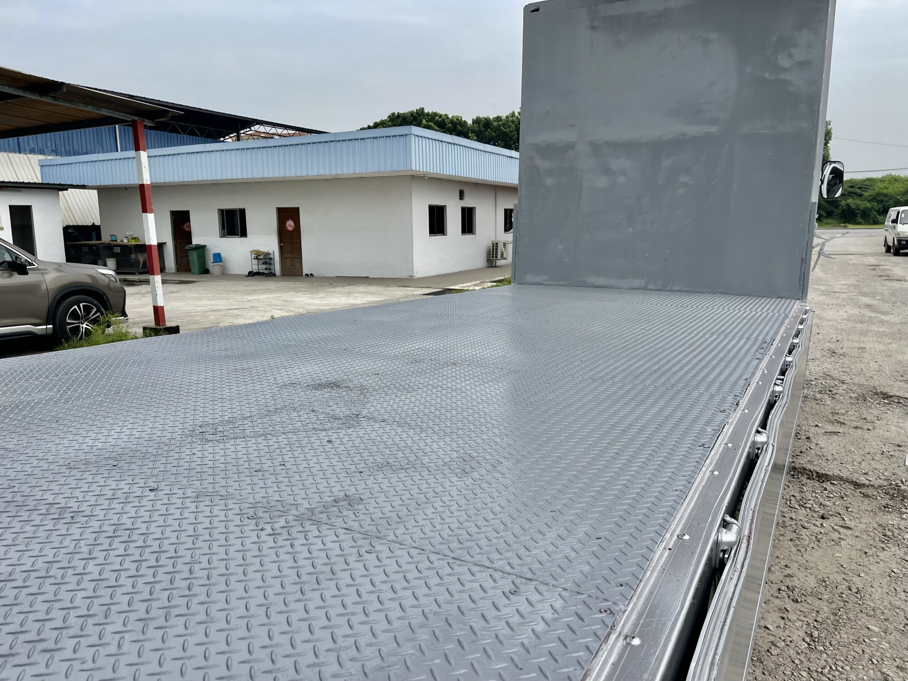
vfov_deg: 53.1
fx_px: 682
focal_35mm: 26
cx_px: 454
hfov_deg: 67.3
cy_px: 340
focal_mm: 5.1
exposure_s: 1/3165
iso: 32
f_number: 1.6
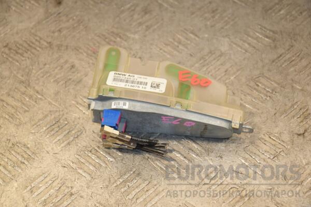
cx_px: 156
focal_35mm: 128
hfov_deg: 16.1
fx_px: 1101
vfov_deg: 10.8
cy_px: 104
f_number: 6.3
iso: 800
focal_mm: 85
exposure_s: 1/200
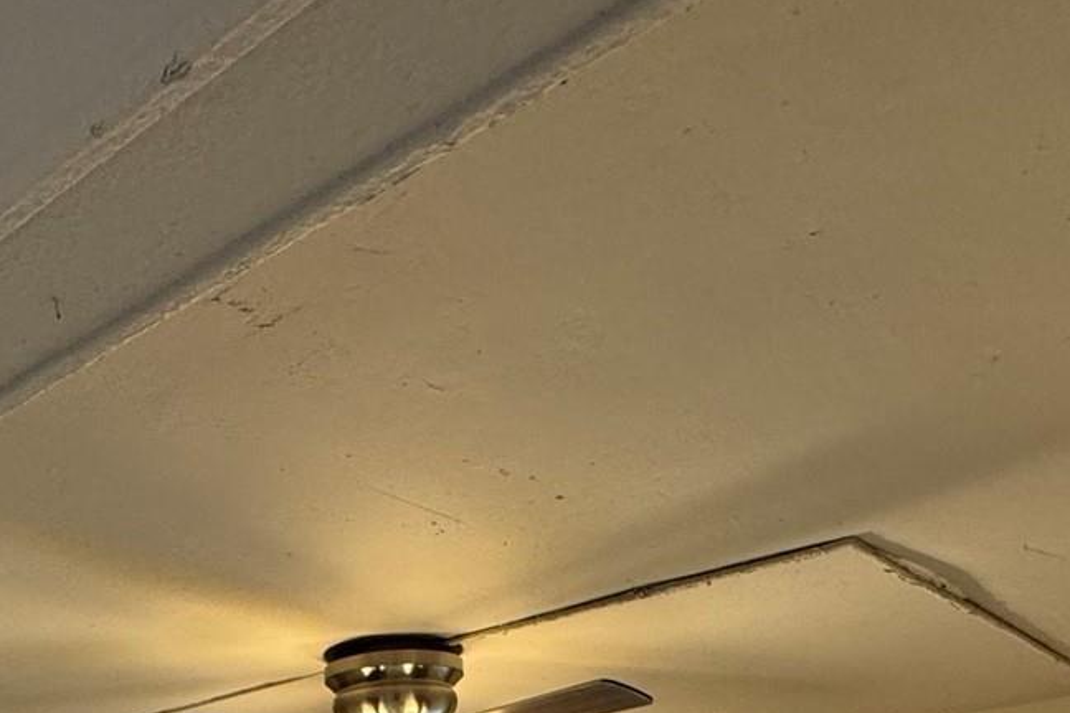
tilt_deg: -1.1
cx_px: 277
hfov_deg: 41.6
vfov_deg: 23.3
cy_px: 1076
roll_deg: -0.2
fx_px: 1367
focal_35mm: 46
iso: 250
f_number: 2.2
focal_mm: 2.22
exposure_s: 1/60
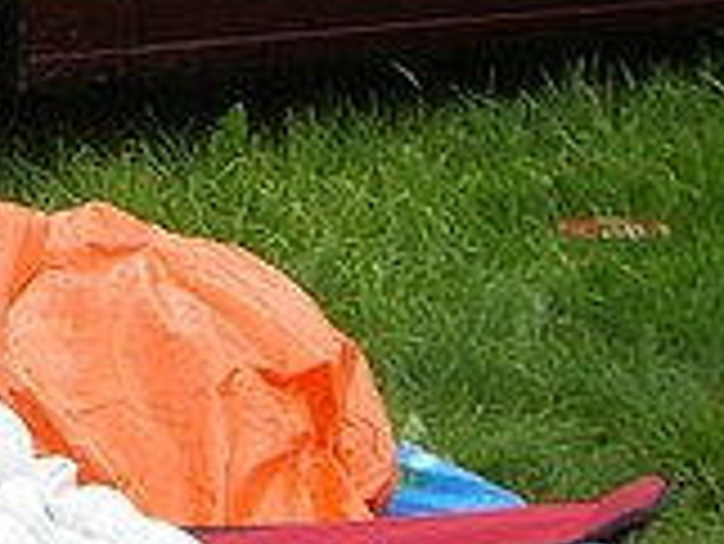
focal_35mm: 151
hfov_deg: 12.1
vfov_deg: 9.8
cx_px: -535
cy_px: 148
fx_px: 3161
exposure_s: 1/320
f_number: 4.3
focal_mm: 6.2
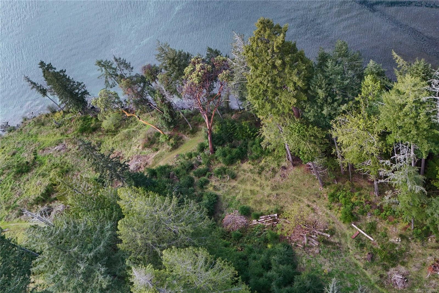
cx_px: 220
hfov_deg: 61.9
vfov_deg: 43.6
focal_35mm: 30
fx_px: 366
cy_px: 146
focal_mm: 20
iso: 100
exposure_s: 1/3200
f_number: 1.8
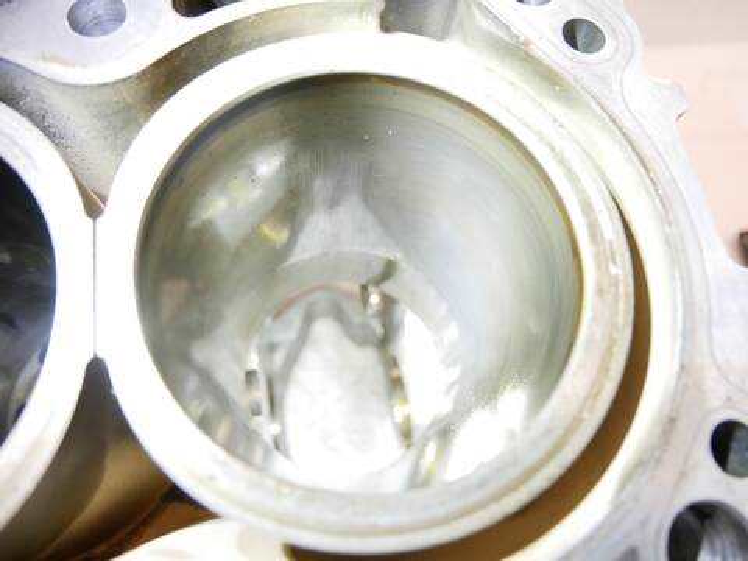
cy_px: 280
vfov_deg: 56.8
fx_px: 519
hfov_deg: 71.6
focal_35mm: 24
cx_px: 374
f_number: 3.5
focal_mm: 12
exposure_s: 1/60
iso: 500
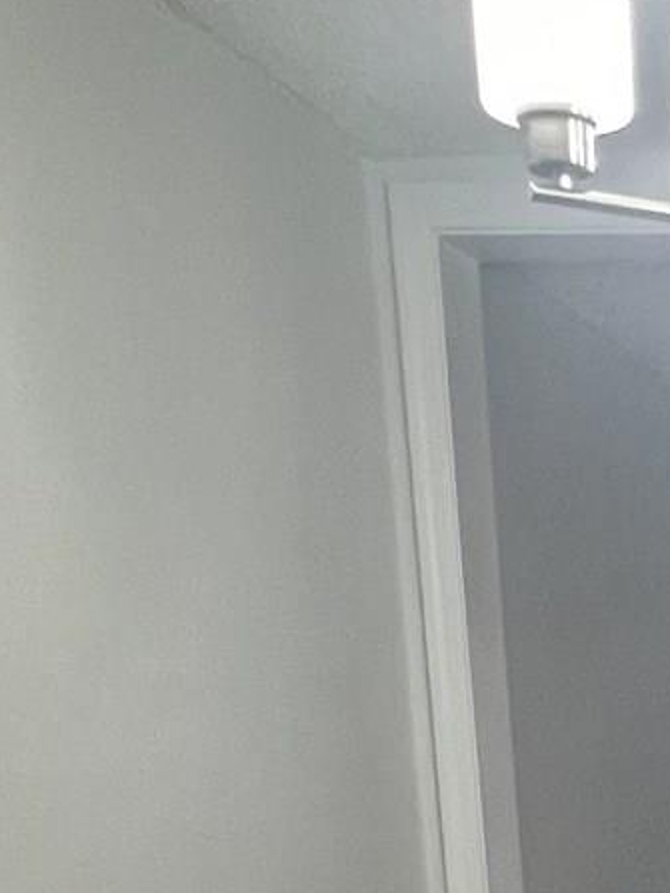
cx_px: 986
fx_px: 1730
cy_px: 1424
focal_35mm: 67
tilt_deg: -19.2
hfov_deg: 19.3
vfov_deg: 22.4
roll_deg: -0.9
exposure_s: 1/60
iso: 160
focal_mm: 1.57
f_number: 1.8
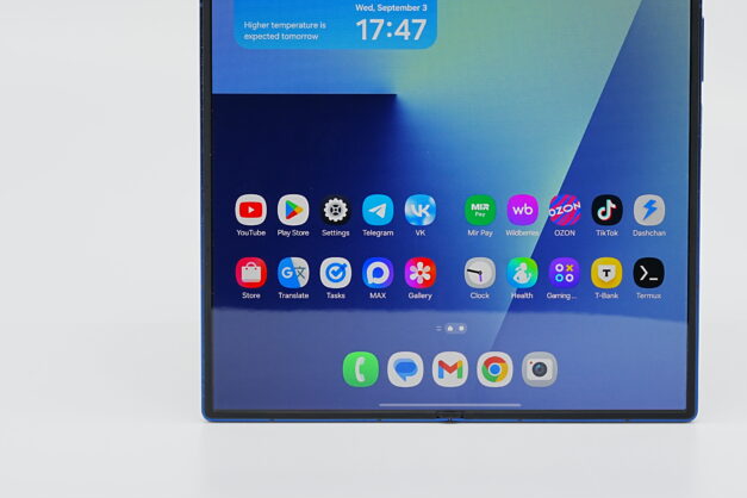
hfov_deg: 14.0
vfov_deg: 9.3
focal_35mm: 147
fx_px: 3050
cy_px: 139
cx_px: 448
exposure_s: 1/20
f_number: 11
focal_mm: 90
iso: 100
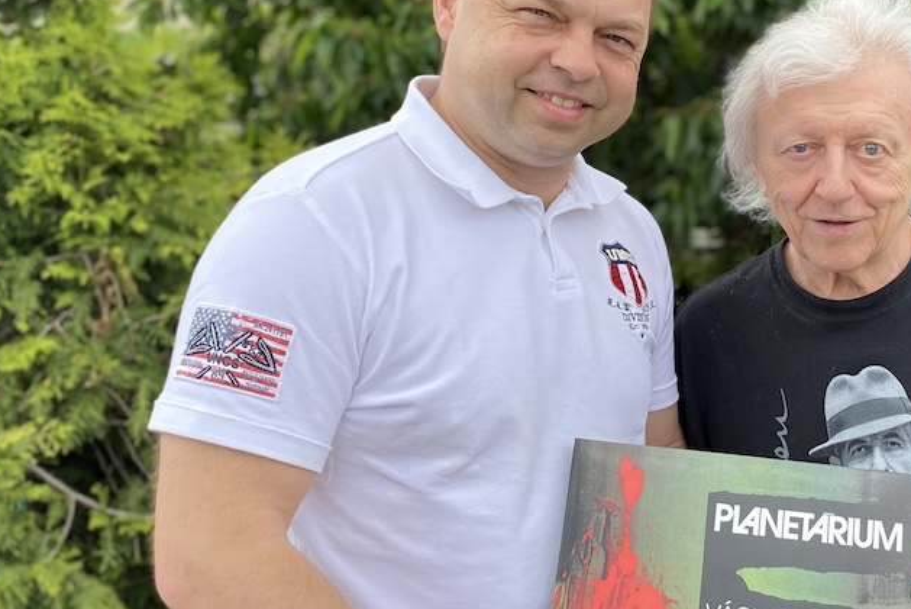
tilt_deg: -7.0
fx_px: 1392
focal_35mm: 55
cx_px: 723
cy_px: 307
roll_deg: +1.6
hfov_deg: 35.1
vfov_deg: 24.6
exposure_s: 1/536
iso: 32
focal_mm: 4.25
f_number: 1.8
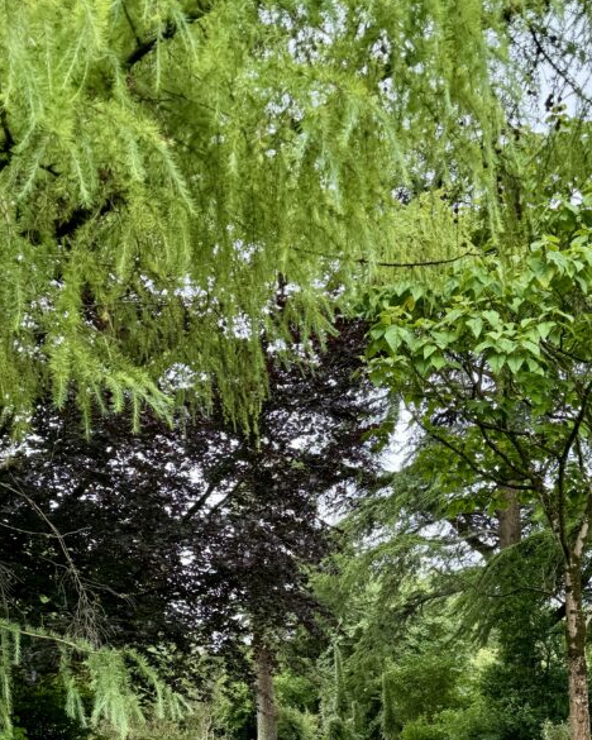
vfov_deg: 41.9
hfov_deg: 36.3
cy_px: 635
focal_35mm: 41
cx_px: 359
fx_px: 898
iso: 80
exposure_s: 1/164
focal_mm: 6.76
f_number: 1.78
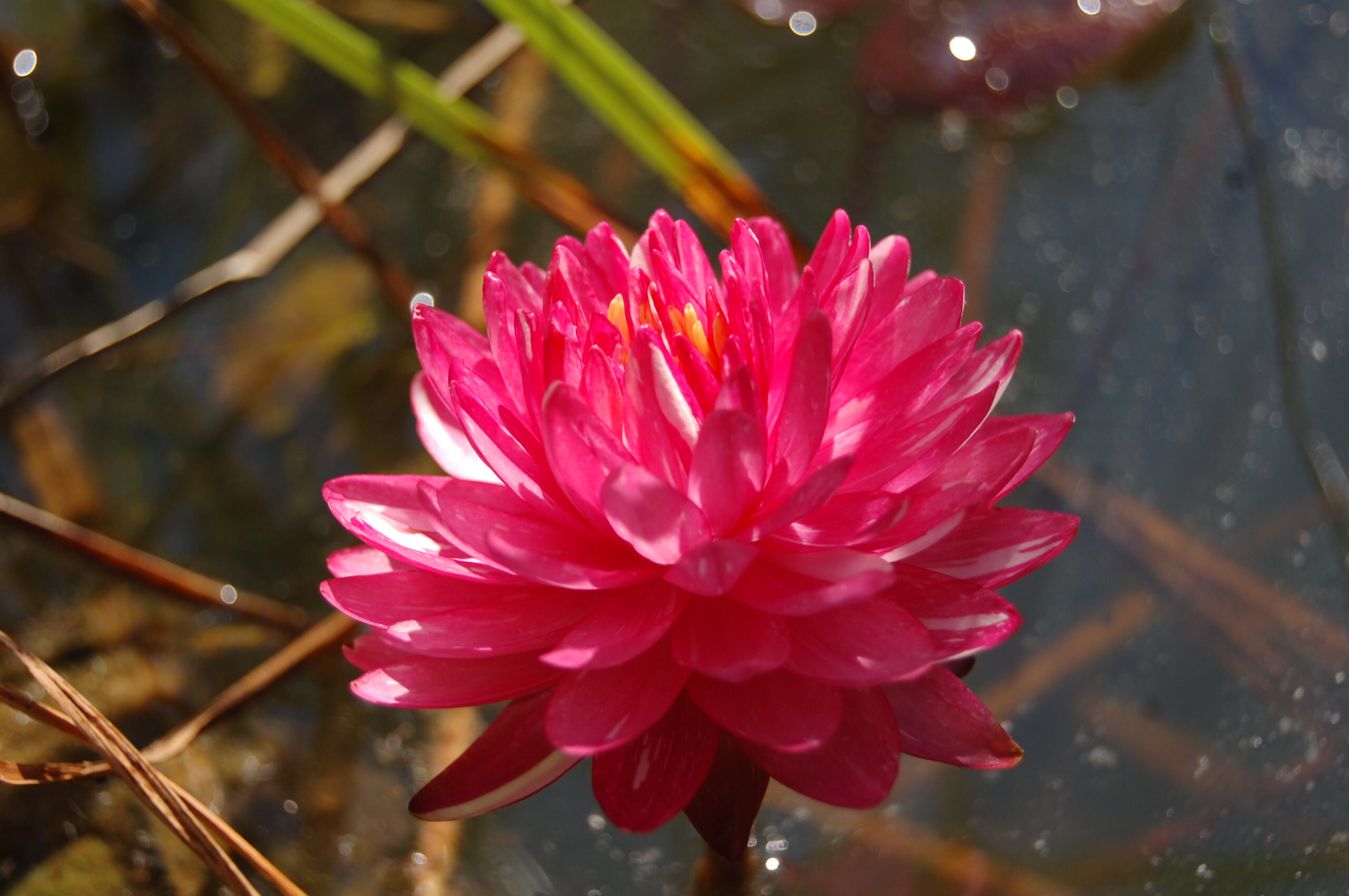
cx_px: 674
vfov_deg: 18.9
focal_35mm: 72
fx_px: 2696
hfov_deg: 28.1
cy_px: 448
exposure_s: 1/500
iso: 220
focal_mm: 48
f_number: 5.6
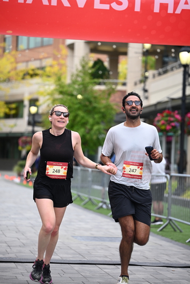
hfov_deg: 12.5
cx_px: 95
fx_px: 870
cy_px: 142
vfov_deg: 18.6
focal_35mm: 110
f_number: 2.8
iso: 640
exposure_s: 1/2000
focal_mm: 110
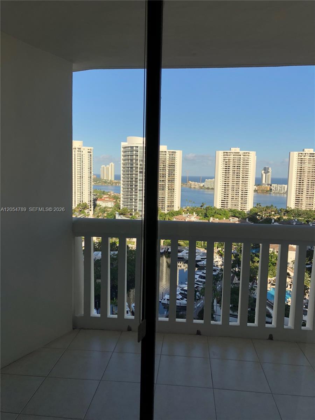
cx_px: 158
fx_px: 340
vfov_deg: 63.4
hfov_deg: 49.7
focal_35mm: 28
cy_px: 210
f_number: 1.8
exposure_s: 1/759
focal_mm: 3.99
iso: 20
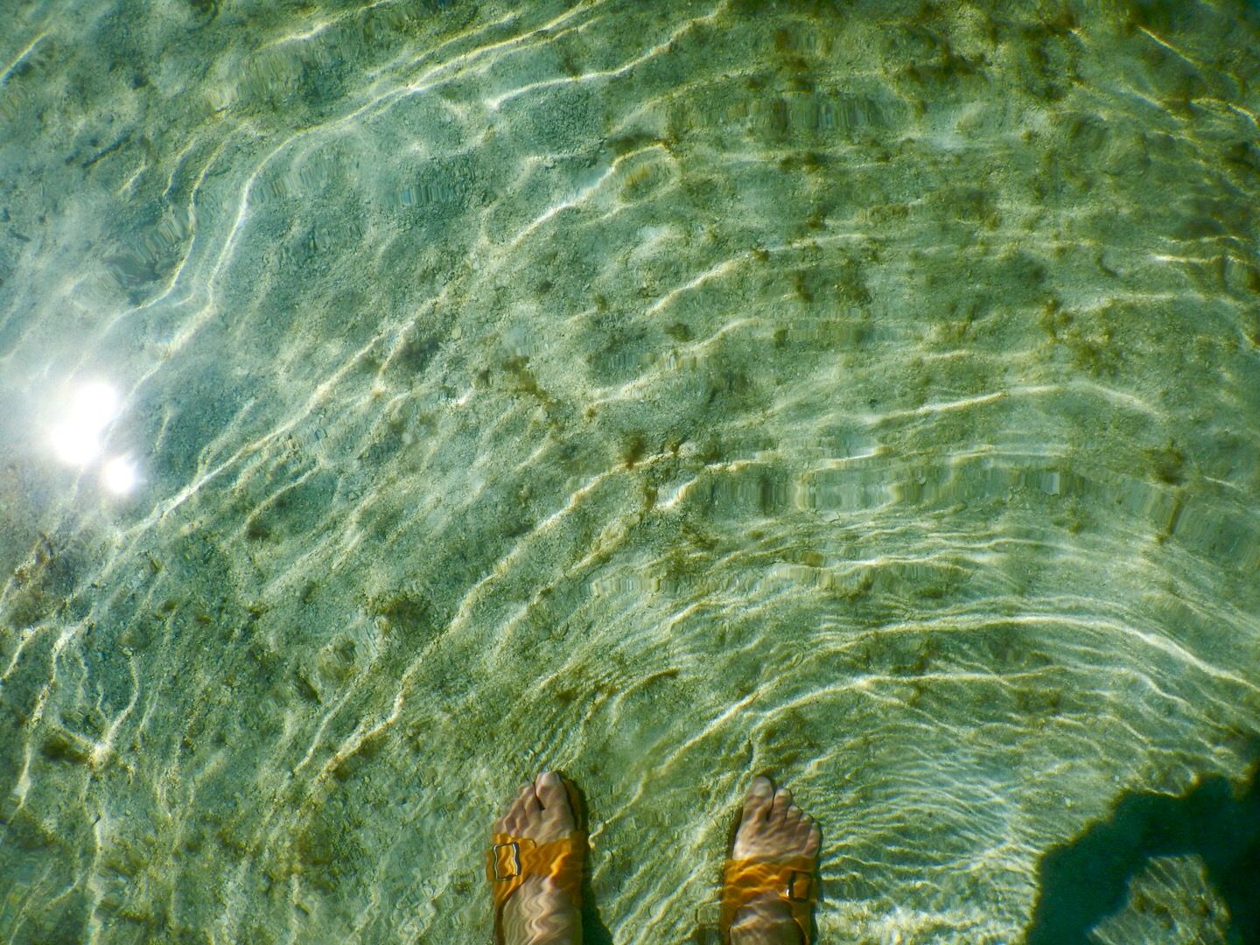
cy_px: 472
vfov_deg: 56.8
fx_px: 874
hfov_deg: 71.6
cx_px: 630
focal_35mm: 24
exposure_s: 1/400
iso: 125
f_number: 8.2
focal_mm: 4.3
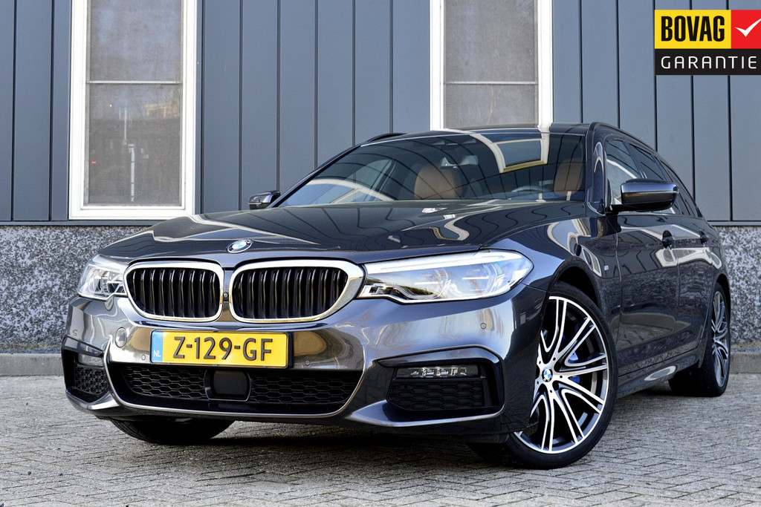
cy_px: 254
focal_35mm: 57
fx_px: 1205
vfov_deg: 23.8
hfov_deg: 35.0
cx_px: 380
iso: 500
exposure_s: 1/60
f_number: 8
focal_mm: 38
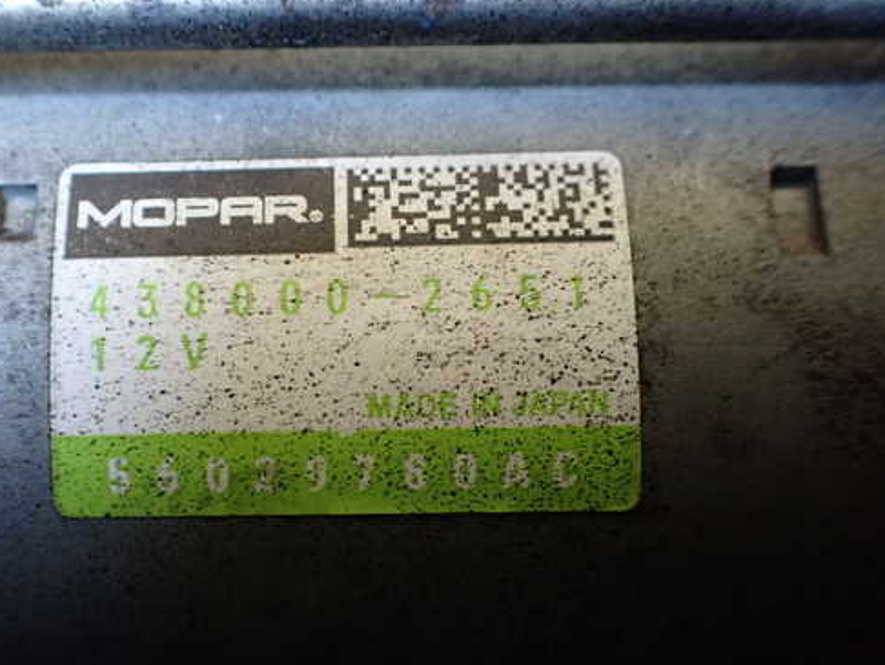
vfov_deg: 38.7
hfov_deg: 49.7
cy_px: 339
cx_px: 346
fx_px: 946
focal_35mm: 37
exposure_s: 1/80
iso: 800
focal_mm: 5.4
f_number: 2.3
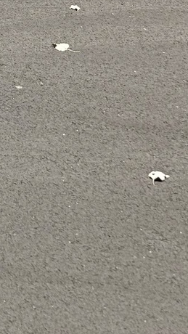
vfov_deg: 13.9
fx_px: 1160
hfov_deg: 7.7
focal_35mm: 131
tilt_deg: +0.6
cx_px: -427
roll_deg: +0.4
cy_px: -335
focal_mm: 6.76
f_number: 1.78
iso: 80
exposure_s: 1/5319
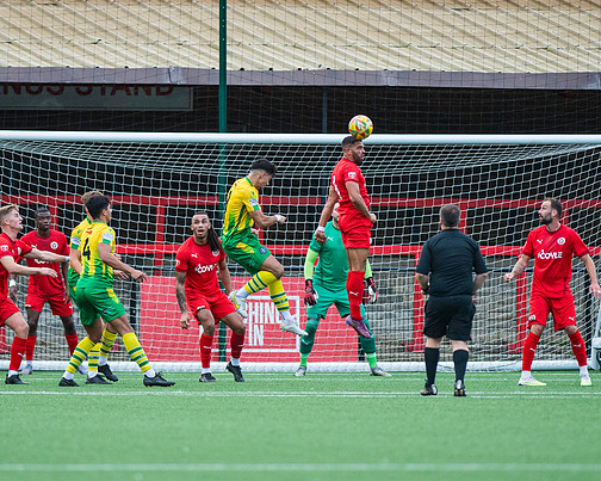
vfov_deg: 2.7
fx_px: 10172
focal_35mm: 572
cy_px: 236
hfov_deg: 3.4
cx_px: 256
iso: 2000
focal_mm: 300
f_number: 2.8
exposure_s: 1/2000
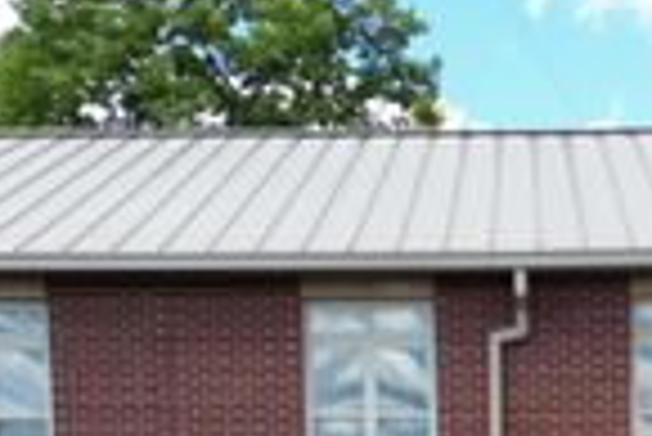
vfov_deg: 14.5
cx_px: 526
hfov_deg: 23.3
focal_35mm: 86
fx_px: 1559
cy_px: 708
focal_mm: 6.72
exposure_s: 1/1250
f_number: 1.7
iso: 140
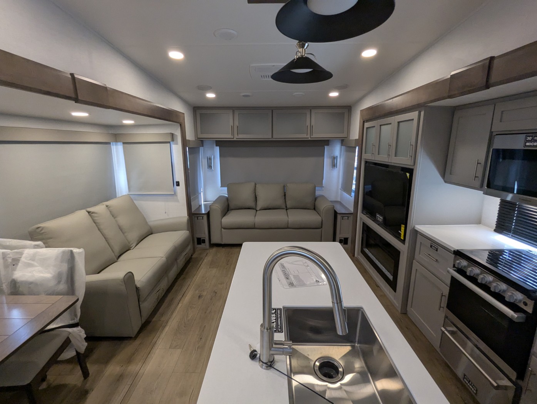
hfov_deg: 94.4
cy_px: 202
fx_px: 249
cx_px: 268
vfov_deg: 78.2
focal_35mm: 16
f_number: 2.2
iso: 326
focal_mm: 2.35
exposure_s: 1/83.7
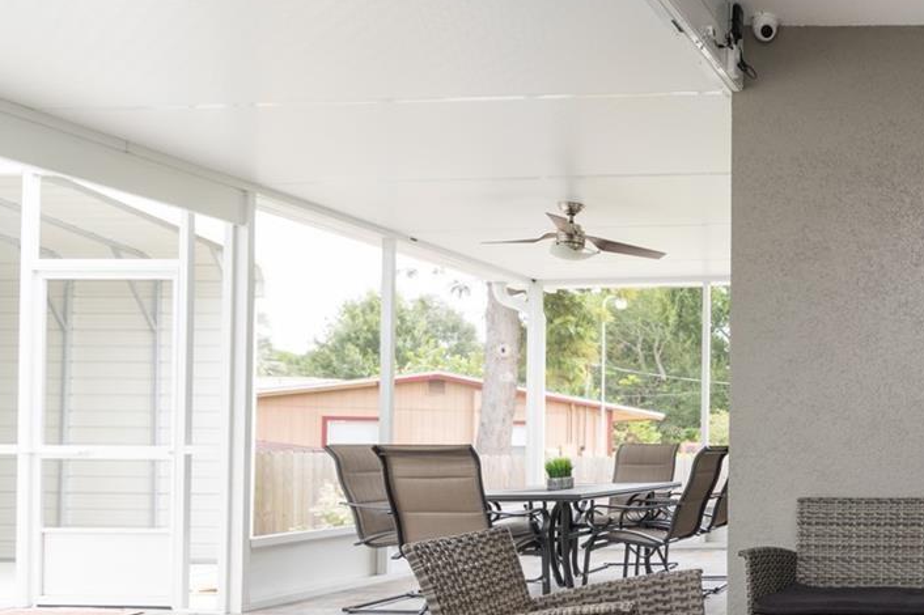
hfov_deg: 45.3
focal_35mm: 34
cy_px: 454
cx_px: 963
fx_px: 872
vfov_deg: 38.0
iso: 250
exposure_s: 1/50
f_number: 7.1
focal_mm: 15
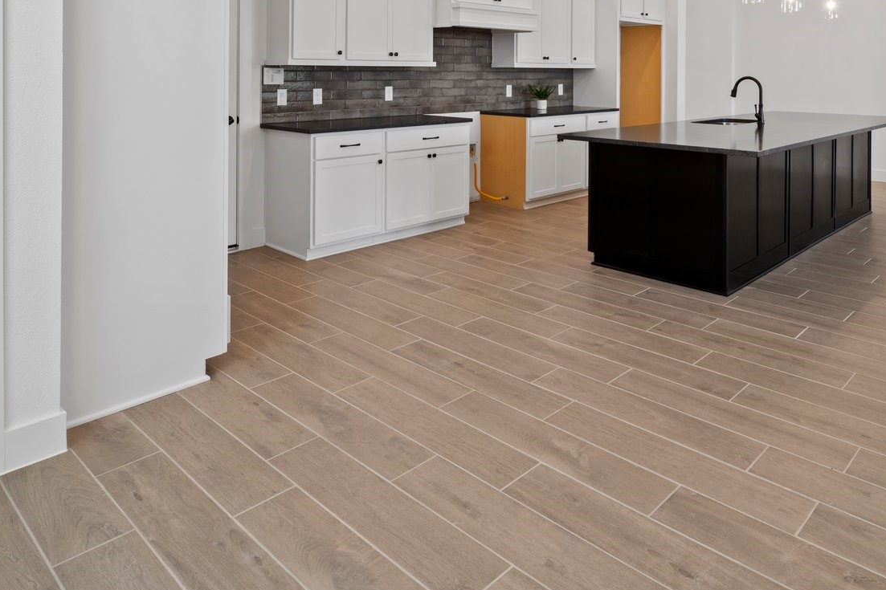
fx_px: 640
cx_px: 504
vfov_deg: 45.4
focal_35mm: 26
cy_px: 71
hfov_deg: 69.1
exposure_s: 1/5
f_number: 9
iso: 320
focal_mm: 14
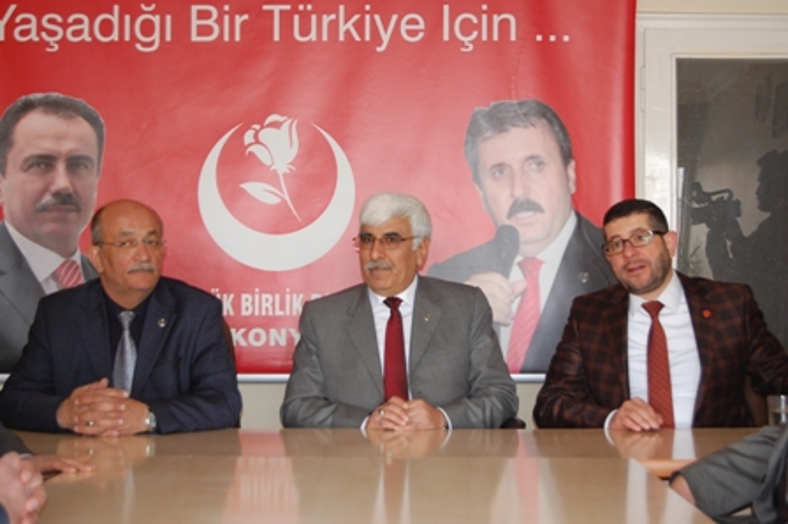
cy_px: 262
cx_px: 394
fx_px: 1378
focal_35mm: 63
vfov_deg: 21.5
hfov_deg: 31.9
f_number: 5.3
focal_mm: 42
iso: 800
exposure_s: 1/60
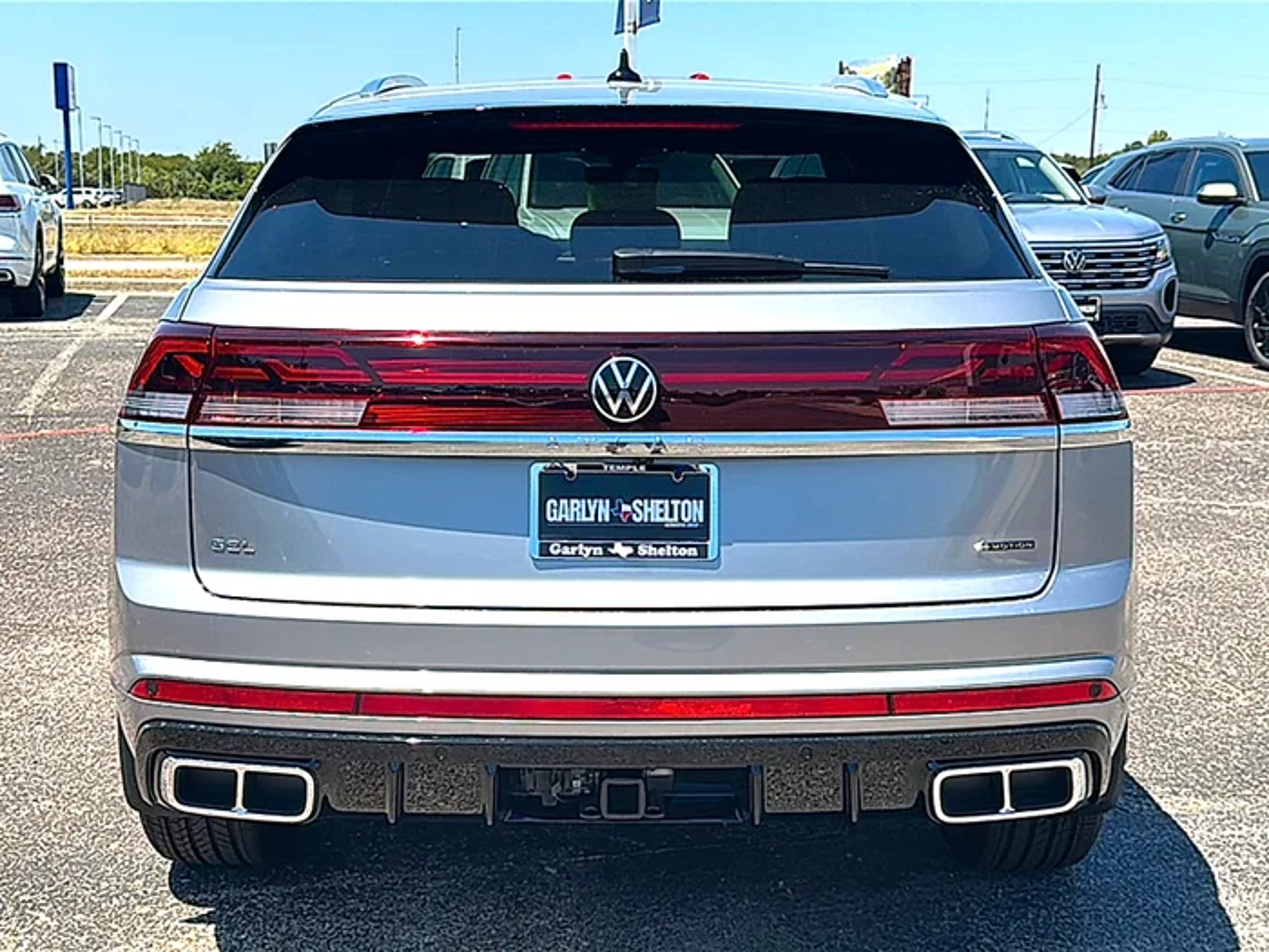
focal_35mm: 39
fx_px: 1430
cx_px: 634
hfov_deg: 47.9
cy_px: 476
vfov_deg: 36.8
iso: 80
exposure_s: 1/4587
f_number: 1.78
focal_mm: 6.86
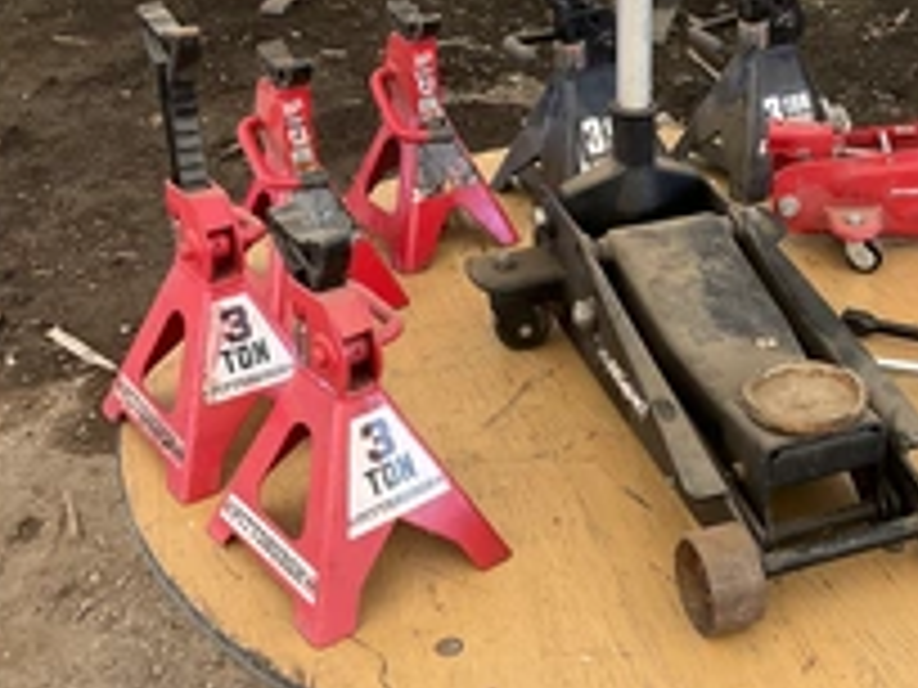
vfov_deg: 25.6
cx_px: 688
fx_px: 1512
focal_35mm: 57
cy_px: 261
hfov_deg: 33.1
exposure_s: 1/122
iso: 32
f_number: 1.8
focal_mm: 3
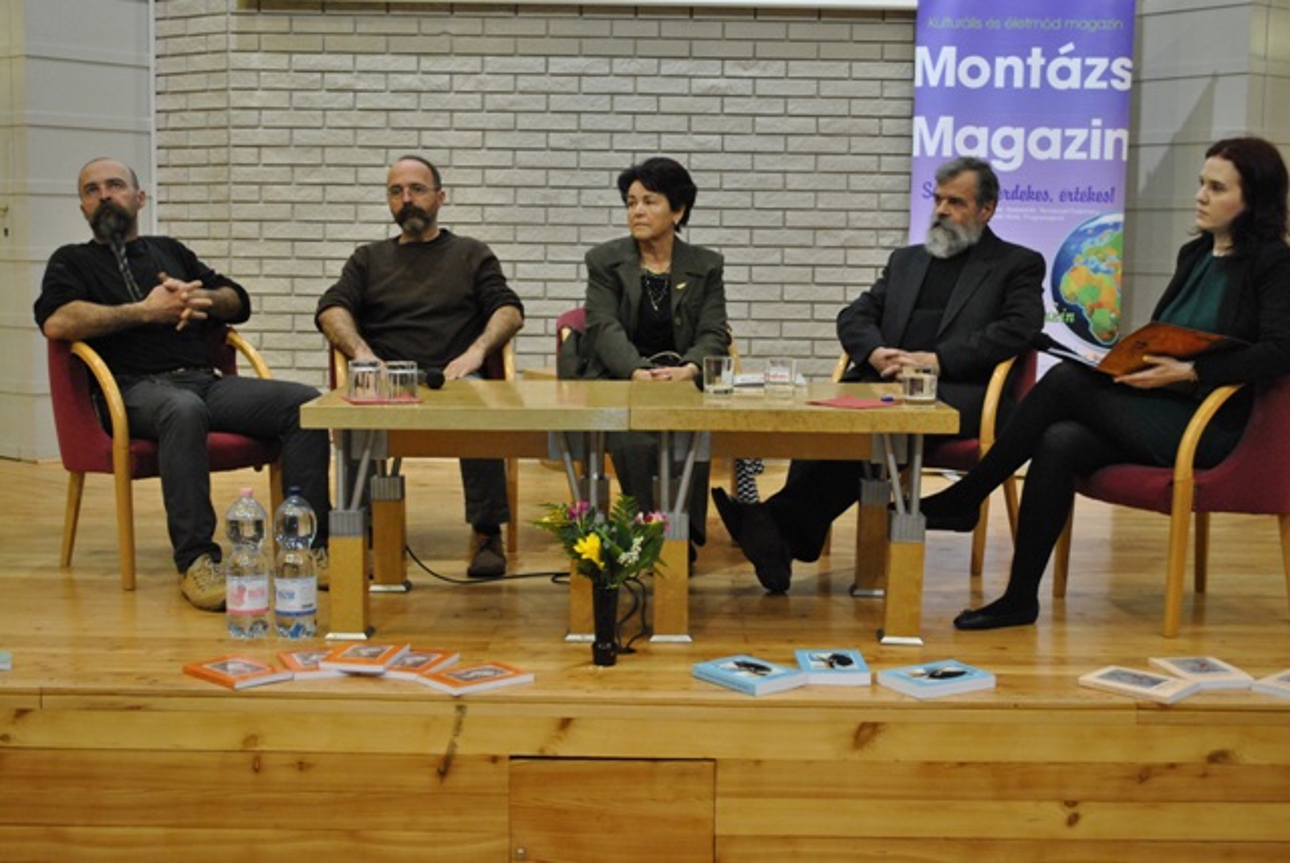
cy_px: 432
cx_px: 645
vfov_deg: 28.1
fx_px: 1722
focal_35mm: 48
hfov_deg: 41.1
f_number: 4.8
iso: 1000
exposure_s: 1/30
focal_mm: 32
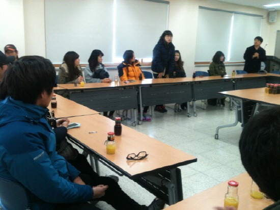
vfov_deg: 40.7
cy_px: 105
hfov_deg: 52.6
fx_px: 283
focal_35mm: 35
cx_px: 140
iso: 80
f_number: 2.8
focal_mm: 3.85
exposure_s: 1/30
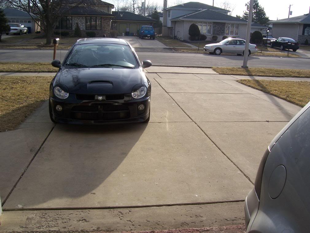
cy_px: 116
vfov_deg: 41.8
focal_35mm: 34
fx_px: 305
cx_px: 155
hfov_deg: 53.9
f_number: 5.6
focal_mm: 5.6
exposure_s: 1/350
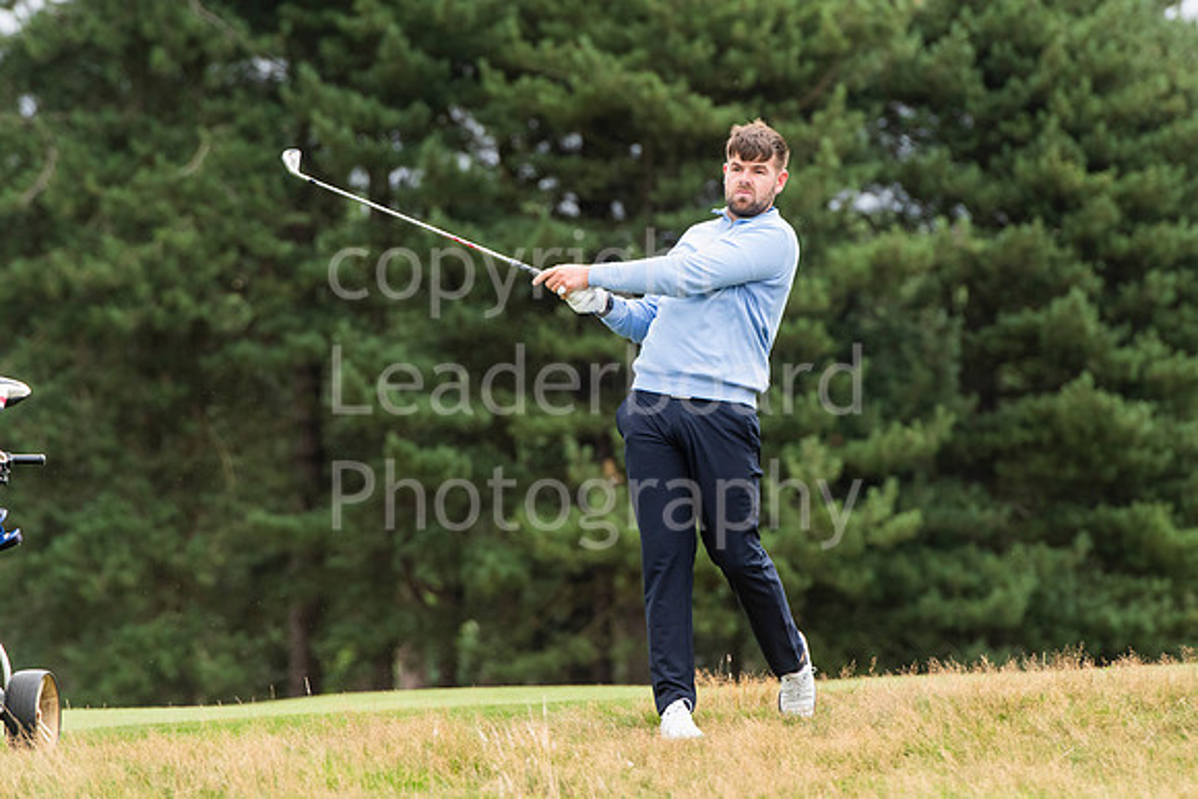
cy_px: 400
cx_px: 599
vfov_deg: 4.6
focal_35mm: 300
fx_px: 9985
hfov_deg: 6.9
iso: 1000
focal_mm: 200
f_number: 5.6
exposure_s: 1/1600
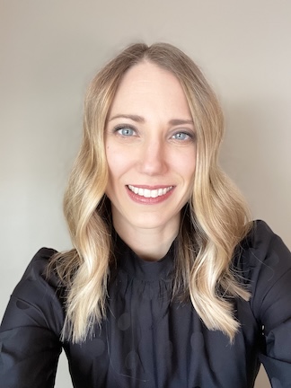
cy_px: 194
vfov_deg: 60.0
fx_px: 336
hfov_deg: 46.8
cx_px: 146
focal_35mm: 30
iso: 160
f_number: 2.2
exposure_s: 1/60
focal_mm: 2.71
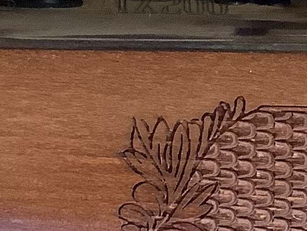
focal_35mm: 168
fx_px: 1491
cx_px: 95
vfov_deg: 8.8
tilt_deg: -84.3
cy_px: 60
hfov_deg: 11.7
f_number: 2.4
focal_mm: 3.3
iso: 200
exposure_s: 1/50
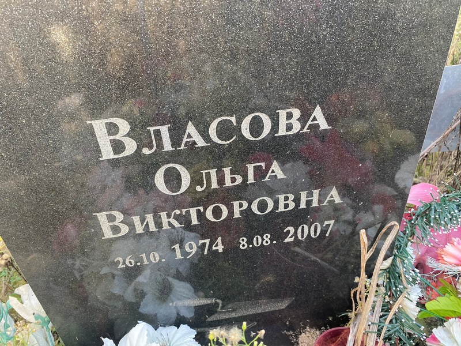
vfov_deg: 53.1
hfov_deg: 67.3
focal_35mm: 26
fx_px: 346
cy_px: 173
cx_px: 230
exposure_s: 1/121
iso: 125
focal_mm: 4.25
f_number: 1.8
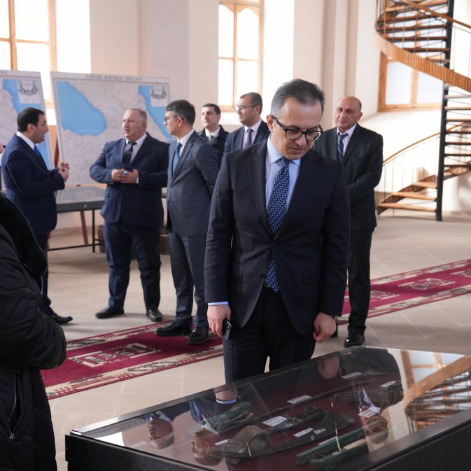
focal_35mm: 53
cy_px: 238
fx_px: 816
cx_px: 166
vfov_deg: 32.2
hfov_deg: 32.0
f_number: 4.5
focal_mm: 41
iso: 800
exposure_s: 1/200
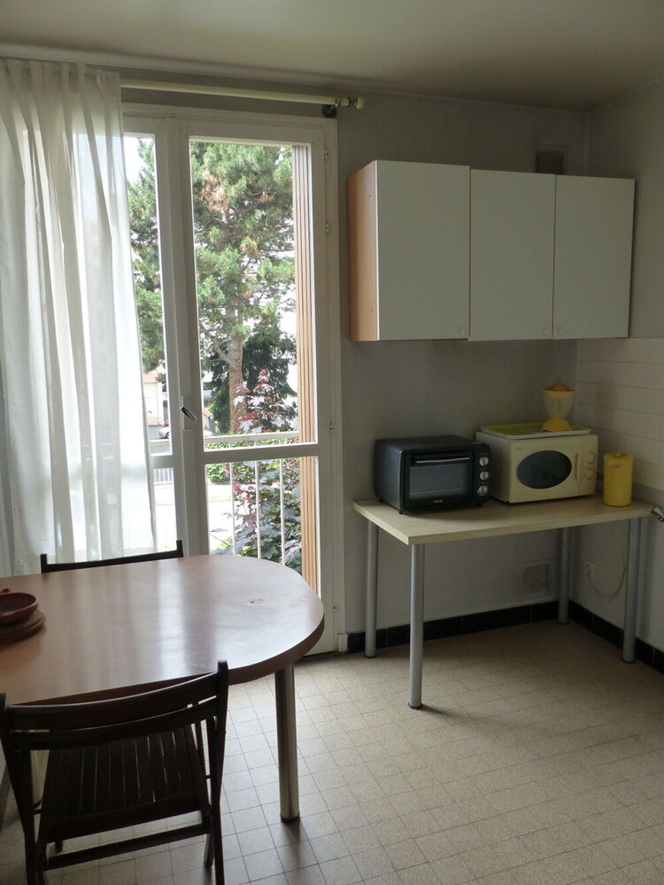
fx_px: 665
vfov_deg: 67.3
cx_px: 332
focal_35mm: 26
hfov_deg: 53.1
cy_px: 442
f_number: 3.2
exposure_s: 1/125
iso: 160
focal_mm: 4.5
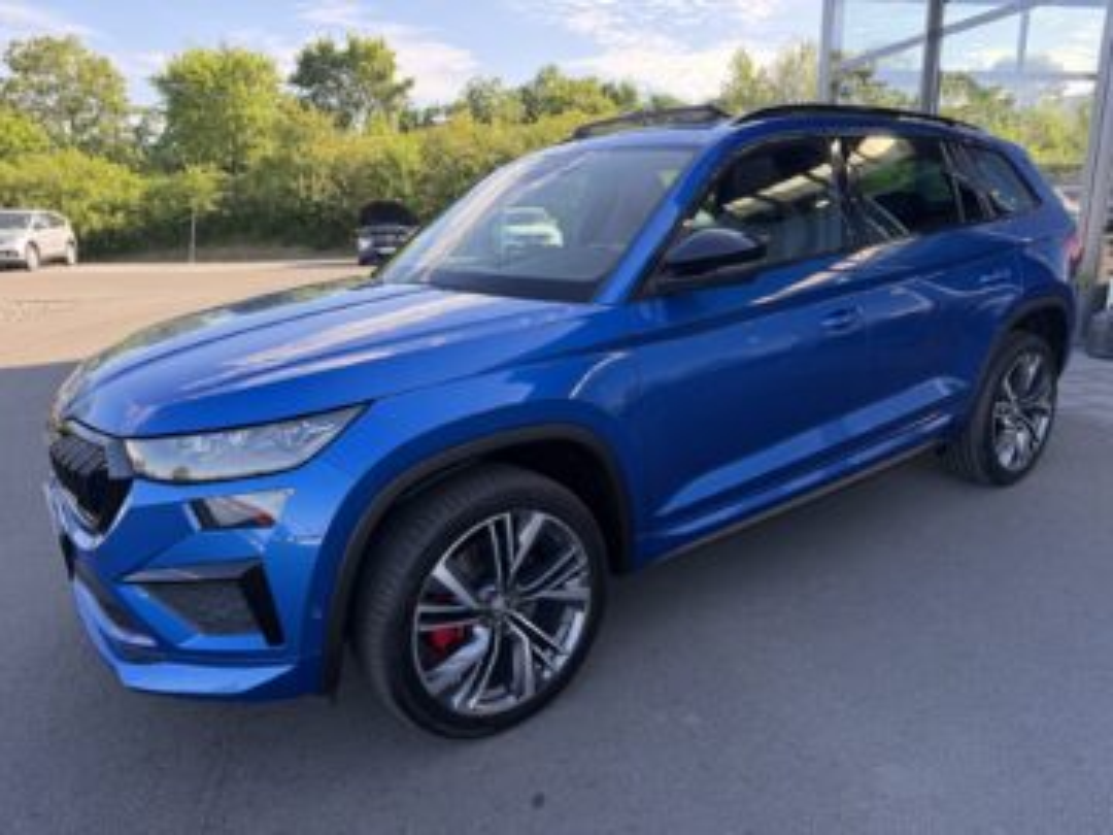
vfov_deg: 56.8
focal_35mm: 24
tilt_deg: -14.9
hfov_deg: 71.6
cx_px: 556
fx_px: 772
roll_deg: +1.6
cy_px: 418
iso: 100
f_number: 1.78
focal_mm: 6.76
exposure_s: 1/539
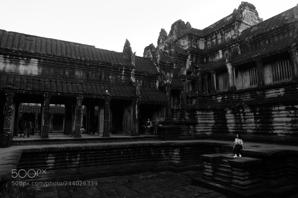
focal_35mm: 24
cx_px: 149
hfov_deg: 73.8
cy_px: 99
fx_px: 199
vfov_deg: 53.1
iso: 400
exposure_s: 1/60
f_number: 5.6
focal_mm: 16
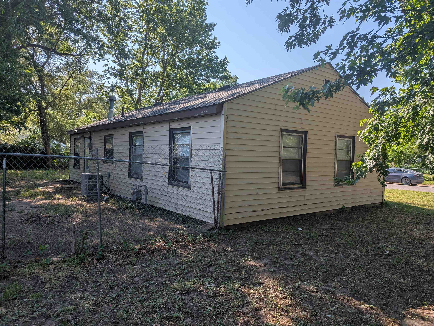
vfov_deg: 56.9
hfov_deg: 71.5
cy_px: 163
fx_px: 301
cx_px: 217
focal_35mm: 24
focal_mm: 6.9
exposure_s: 1/1203
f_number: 1.68
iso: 21
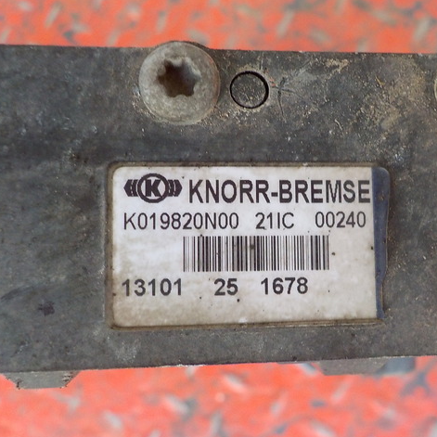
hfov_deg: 45.9
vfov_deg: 46.0
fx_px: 514
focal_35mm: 36
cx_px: 254
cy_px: 221
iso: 280
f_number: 3.3
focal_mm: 4.1
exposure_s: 1/30
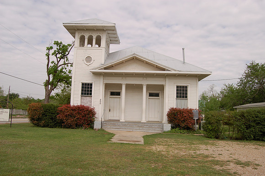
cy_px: 88
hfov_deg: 67.4
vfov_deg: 47.9
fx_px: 199
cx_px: 132
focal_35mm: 27
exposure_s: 1/320
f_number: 9
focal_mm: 18
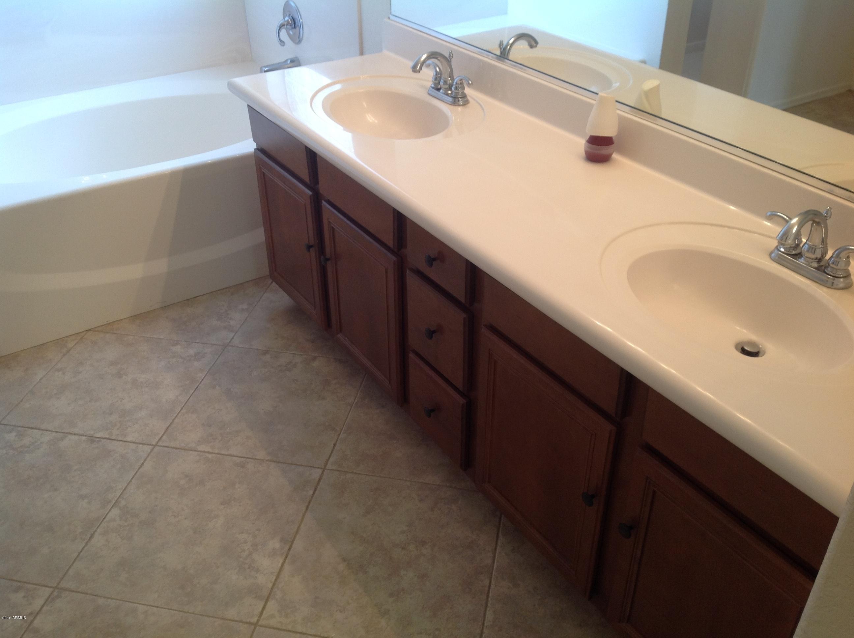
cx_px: 427
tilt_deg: -34.3
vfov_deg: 40.6
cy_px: 319
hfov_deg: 52.7
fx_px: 862
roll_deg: -0.5
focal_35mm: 35
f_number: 2.4
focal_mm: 4.28
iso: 50
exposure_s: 1/30
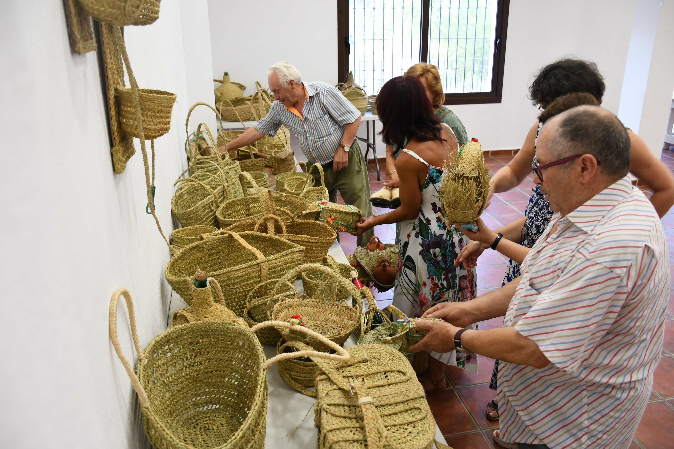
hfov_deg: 61.9
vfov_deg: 43.6
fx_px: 562
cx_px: 337
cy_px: 224
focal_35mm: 30
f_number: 3.5
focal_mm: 20
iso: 500
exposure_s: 1/50
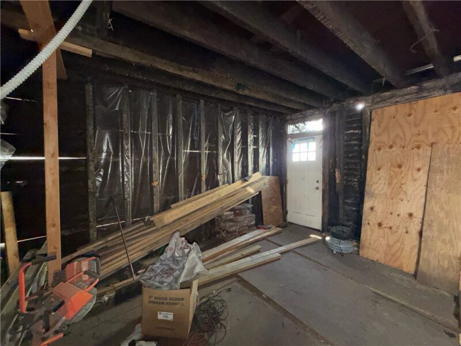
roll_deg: +0.1
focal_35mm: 14
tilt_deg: -4.1
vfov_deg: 85.7
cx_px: 230
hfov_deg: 102.1
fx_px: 186
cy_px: 173
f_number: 2.2
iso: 400
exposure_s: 1/40
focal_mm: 2.22
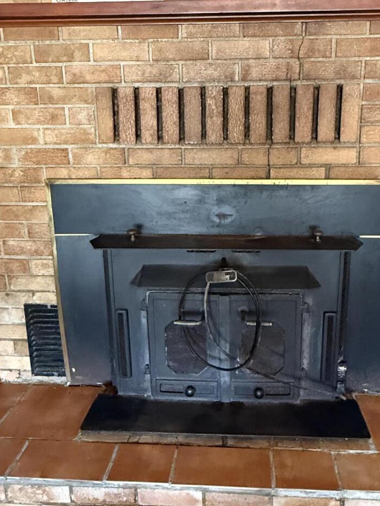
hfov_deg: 46.6
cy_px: 228
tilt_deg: -15.5
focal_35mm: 30
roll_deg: -0.6
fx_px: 439
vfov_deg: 59.8
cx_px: 220
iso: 1250
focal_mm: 2.22
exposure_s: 1/60
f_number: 2.2
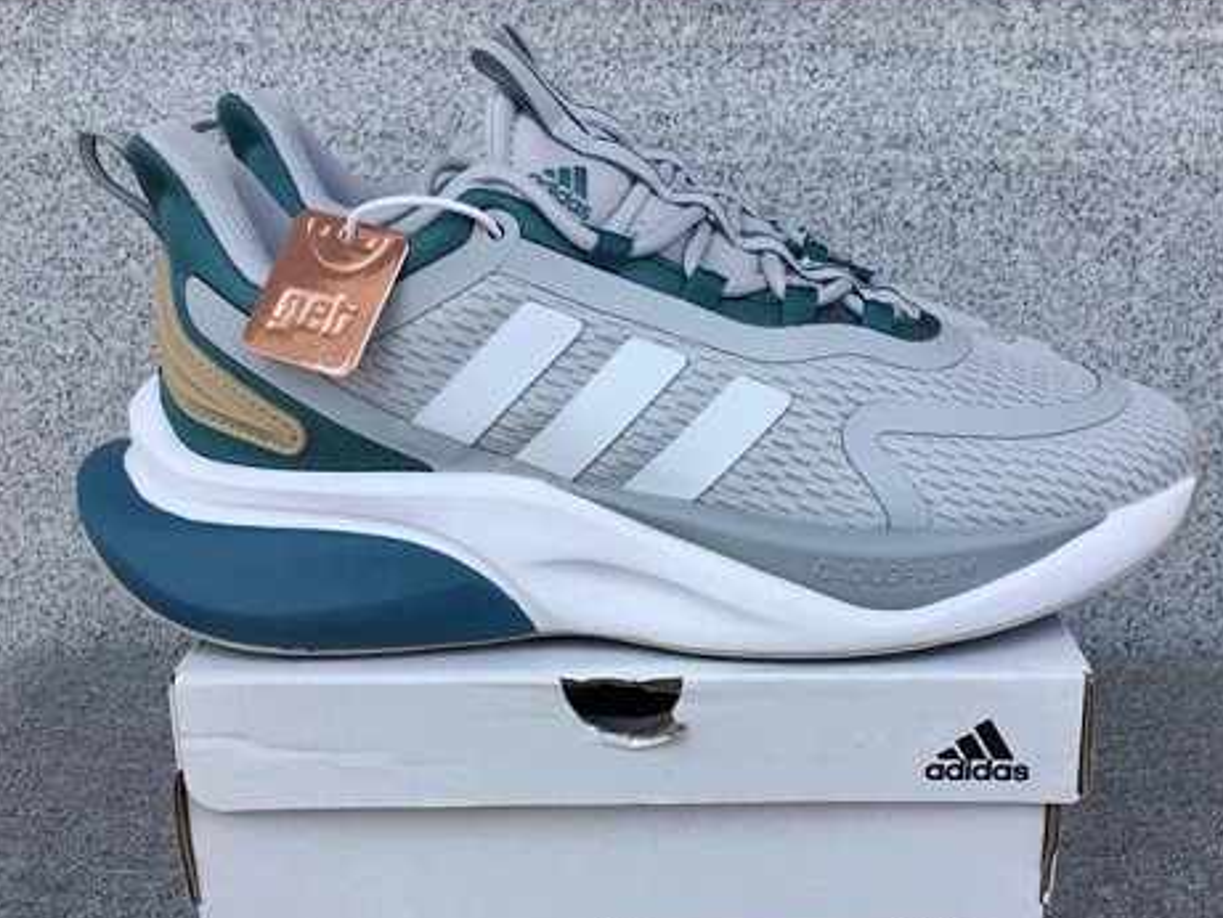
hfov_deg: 43.8
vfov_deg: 33.4
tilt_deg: -20.9
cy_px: 600
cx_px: 658
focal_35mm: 43
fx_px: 1520
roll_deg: +0.4
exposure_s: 1/285
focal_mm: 3.3
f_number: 2.4
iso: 25
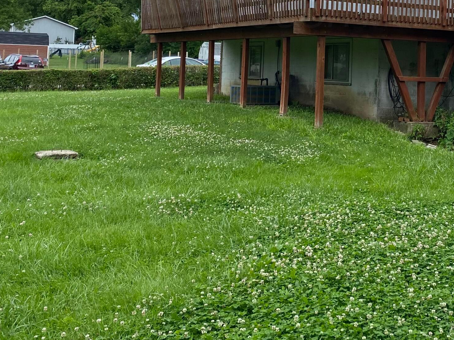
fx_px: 695
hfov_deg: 35.3
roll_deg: -2.4
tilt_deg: +4.9
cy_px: 14
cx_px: 342
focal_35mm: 53
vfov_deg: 26.3
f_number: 1.8
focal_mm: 4.25
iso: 32
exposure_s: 1/877
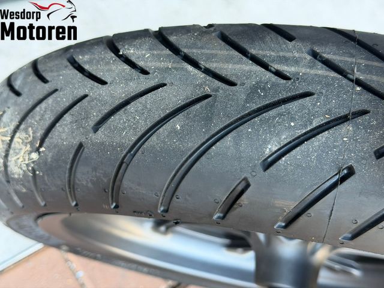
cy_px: 144
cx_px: 192
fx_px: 532
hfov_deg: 39.7
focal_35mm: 48
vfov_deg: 30.3
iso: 100
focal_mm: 6.76
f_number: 1.78
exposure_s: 1/80
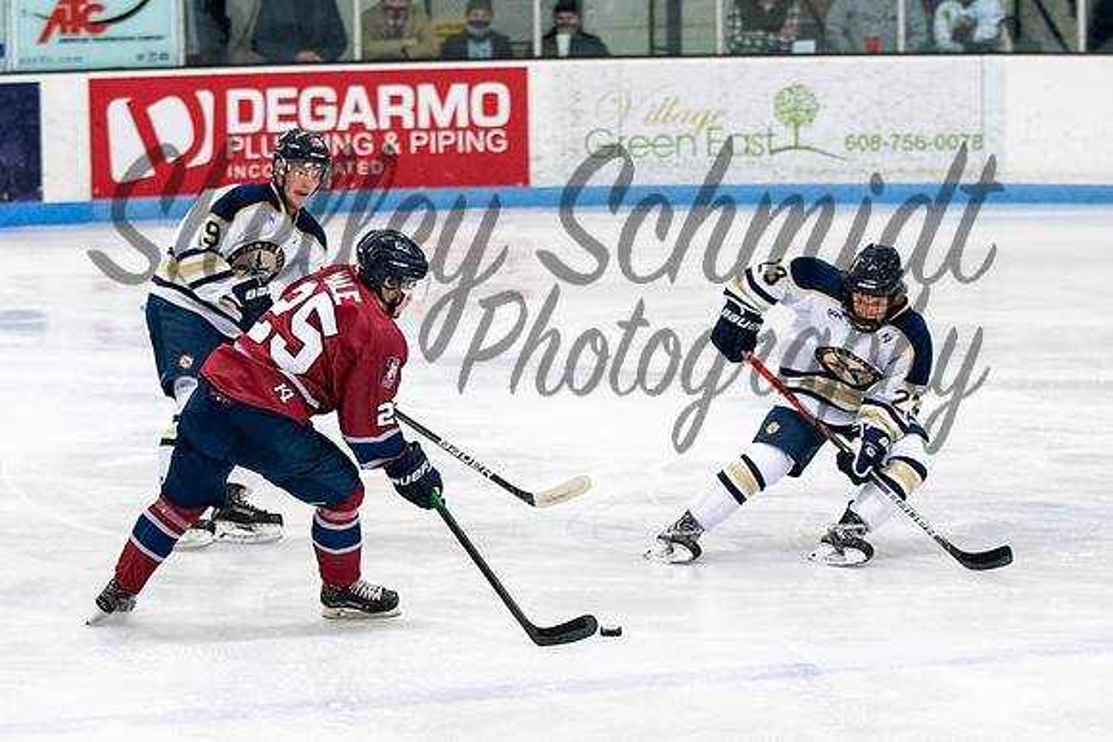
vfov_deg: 6.1
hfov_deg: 9.2
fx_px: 6911
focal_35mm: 224
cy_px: 494
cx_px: 378
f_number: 3.2
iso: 2000
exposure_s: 1/800
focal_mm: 92
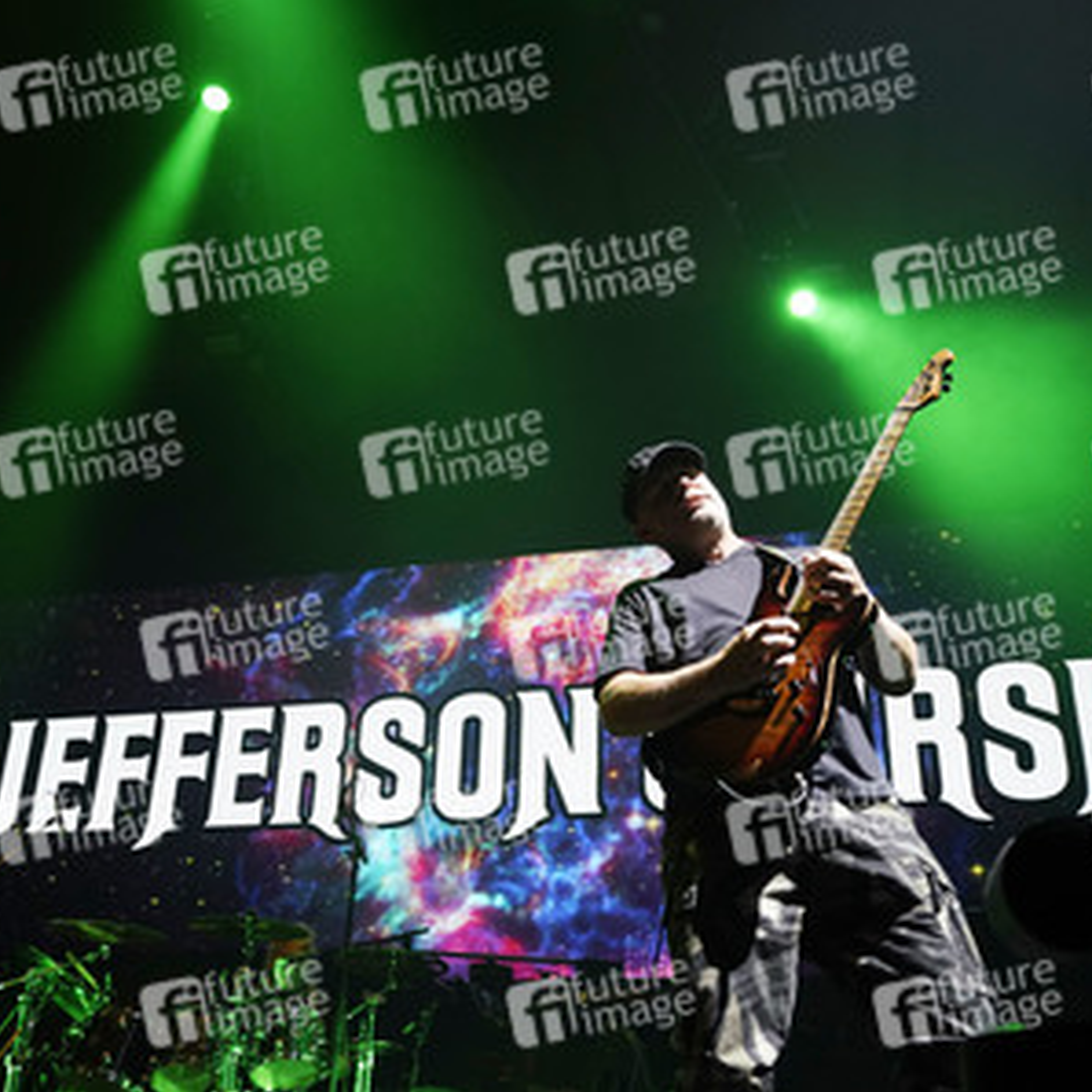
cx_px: 504
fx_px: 1285
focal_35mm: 36
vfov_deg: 46.0
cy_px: 546
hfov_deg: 46.0
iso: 1600
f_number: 5
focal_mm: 28
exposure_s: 1/80
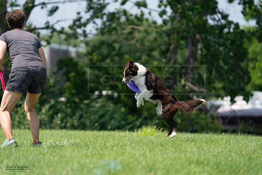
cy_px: 88
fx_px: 3130
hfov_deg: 4.8
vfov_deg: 3.2
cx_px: 131
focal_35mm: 430
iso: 1250
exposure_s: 1/4000
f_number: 6.3
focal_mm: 430
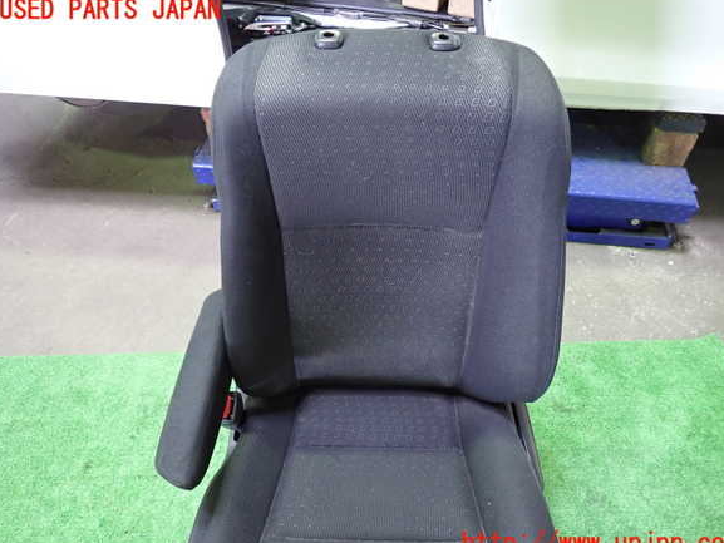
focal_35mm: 26
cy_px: 277
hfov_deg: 67.3
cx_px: 369
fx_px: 544
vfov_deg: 53.1
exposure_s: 1/30
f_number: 2
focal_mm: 4.5
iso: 640
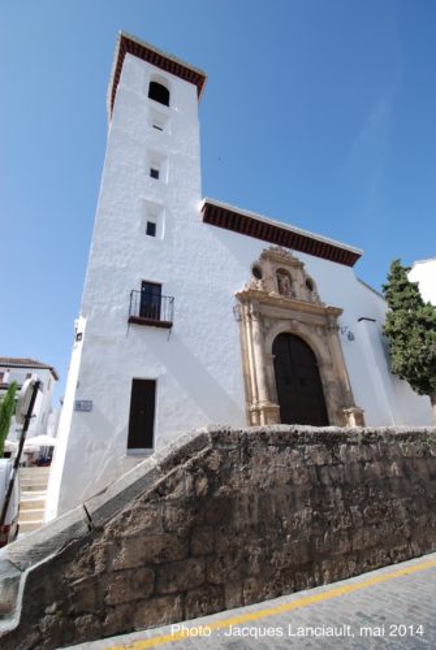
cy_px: 325
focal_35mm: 15
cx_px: 218
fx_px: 272
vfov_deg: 100.3
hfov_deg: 77.5
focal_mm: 10
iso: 100
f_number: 7.1
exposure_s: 1/200
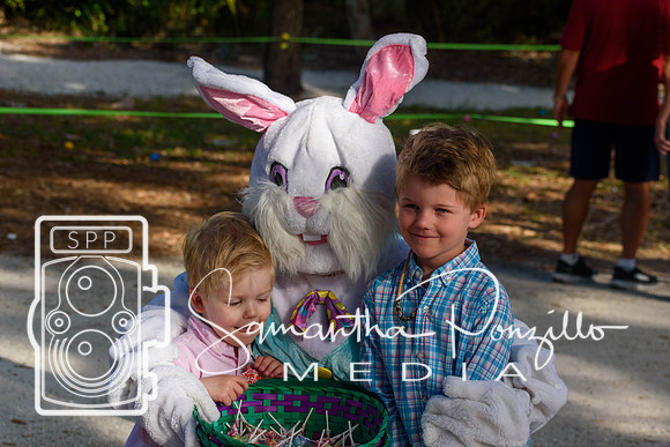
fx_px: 1955
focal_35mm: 105
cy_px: 224
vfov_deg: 13.0
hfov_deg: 19.5
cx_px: 335
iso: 200
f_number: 5.6
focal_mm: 70
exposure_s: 1/500
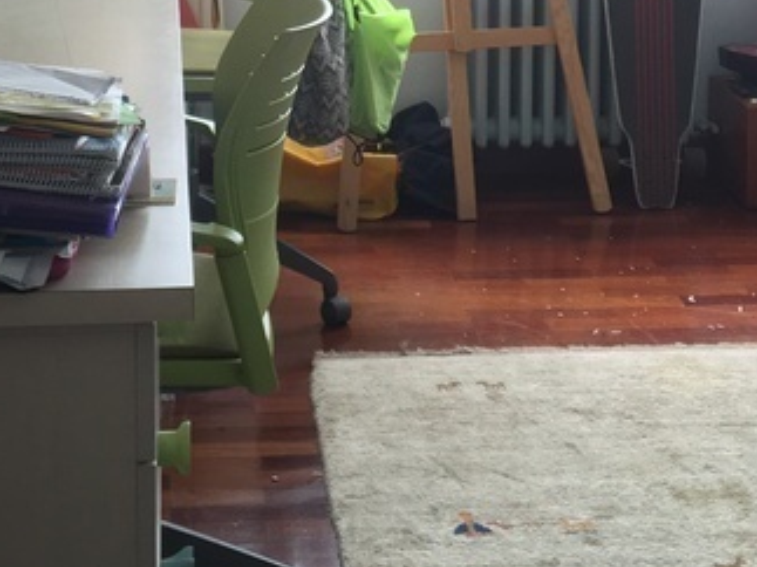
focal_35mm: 92
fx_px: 2011
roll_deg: -0.2
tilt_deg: -5.8
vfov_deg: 15.2
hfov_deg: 21.3
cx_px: 307
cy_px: -185
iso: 32
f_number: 2.2
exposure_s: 1/33
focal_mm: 4.15
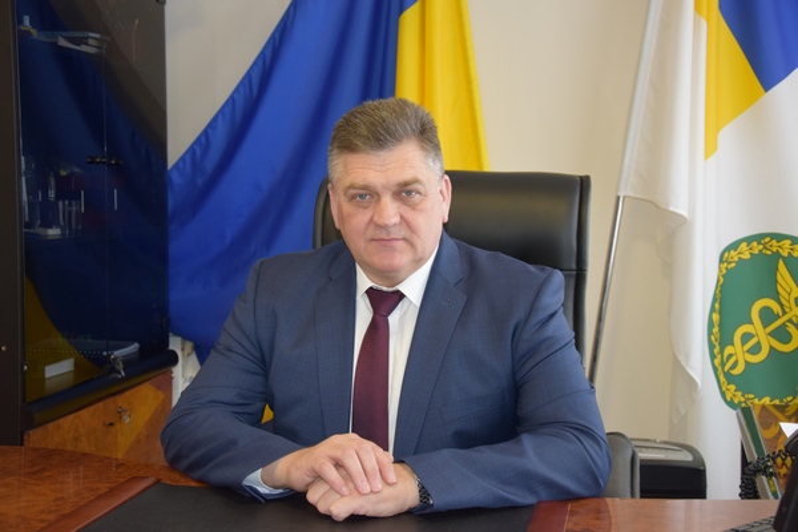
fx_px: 1164
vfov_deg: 25.8
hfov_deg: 37.9
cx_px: 399
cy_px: 266
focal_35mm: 52
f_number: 4.5
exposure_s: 1/80
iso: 800
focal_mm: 35
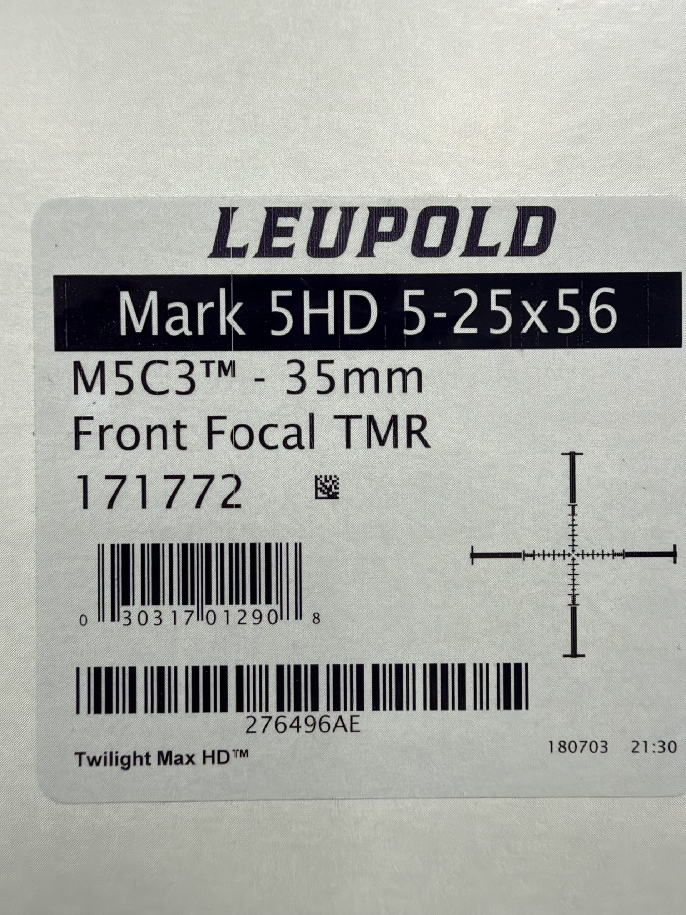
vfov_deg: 69.4
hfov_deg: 54.9
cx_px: 343
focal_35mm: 25
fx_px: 661
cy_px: 458
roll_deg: -0.5
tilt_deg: -1.3
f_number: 2.2
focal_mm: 2.22
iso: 200
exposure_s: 1/120
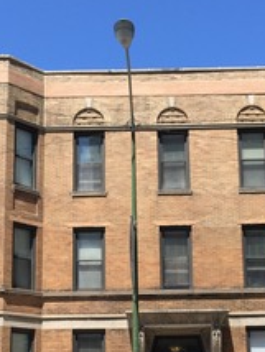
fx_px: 662
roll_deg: +1.6
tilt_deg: +11.4
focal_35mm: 65
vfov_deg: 29.0
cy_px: 294
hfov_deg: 22.6
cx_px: 165
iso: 32
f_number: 2.2
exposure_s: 1/1464
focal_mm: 4.15
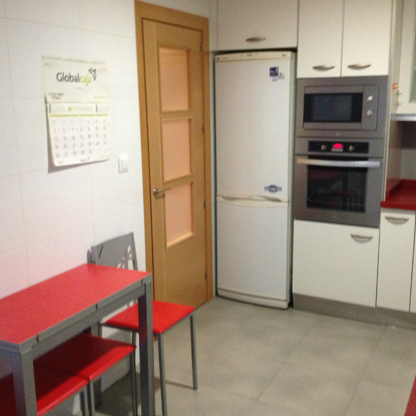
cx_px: 225
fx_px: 571
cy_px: 209
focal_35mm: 42
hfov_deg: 40.0
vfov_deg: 40.0
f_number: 2.4
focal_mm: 4.28
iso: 400
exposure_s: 1/20
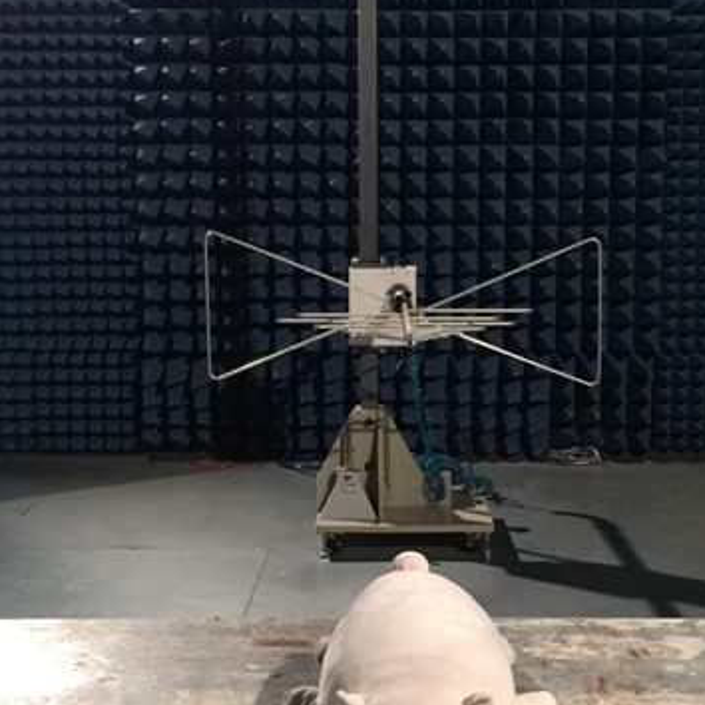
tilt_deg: -8.7
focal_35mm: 58
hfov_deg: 29.5
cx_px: 412
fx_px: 1336
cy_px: 412
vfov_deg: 29.5
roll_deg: -1.7
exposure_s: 1/8
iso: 125
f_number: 2.2
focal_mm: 4.15
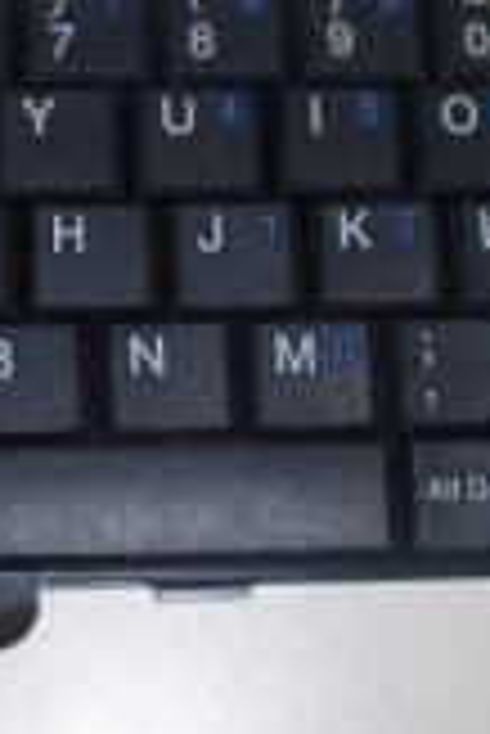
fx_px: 1630
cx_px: 54
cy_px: 286
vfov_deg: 25.3
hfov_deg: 16.9
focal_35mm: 80
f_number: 5.6
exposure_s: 1/60
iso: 50
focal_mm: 5.8
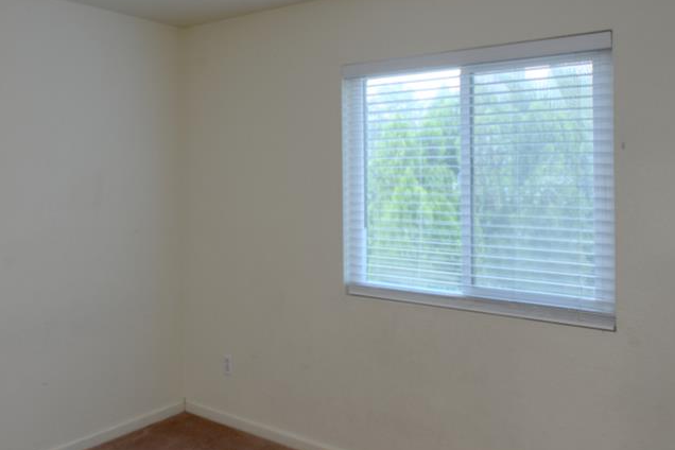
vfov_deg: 39.8
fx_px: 619
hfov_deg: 55.0
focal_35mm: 33
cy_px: 180
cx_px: 184
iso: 400
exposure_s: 1/1.3
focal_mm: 14
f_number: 10
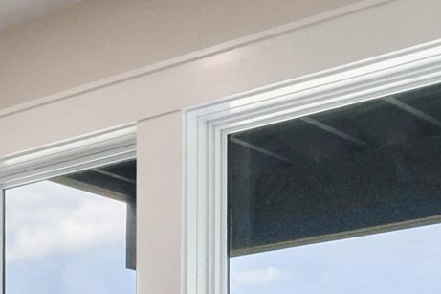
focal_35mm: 100
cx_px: 123
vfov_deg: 12.6
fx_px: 1224
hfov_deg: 20.3
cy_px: 509
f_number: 8
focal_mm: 10
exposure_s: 1/15
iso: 800
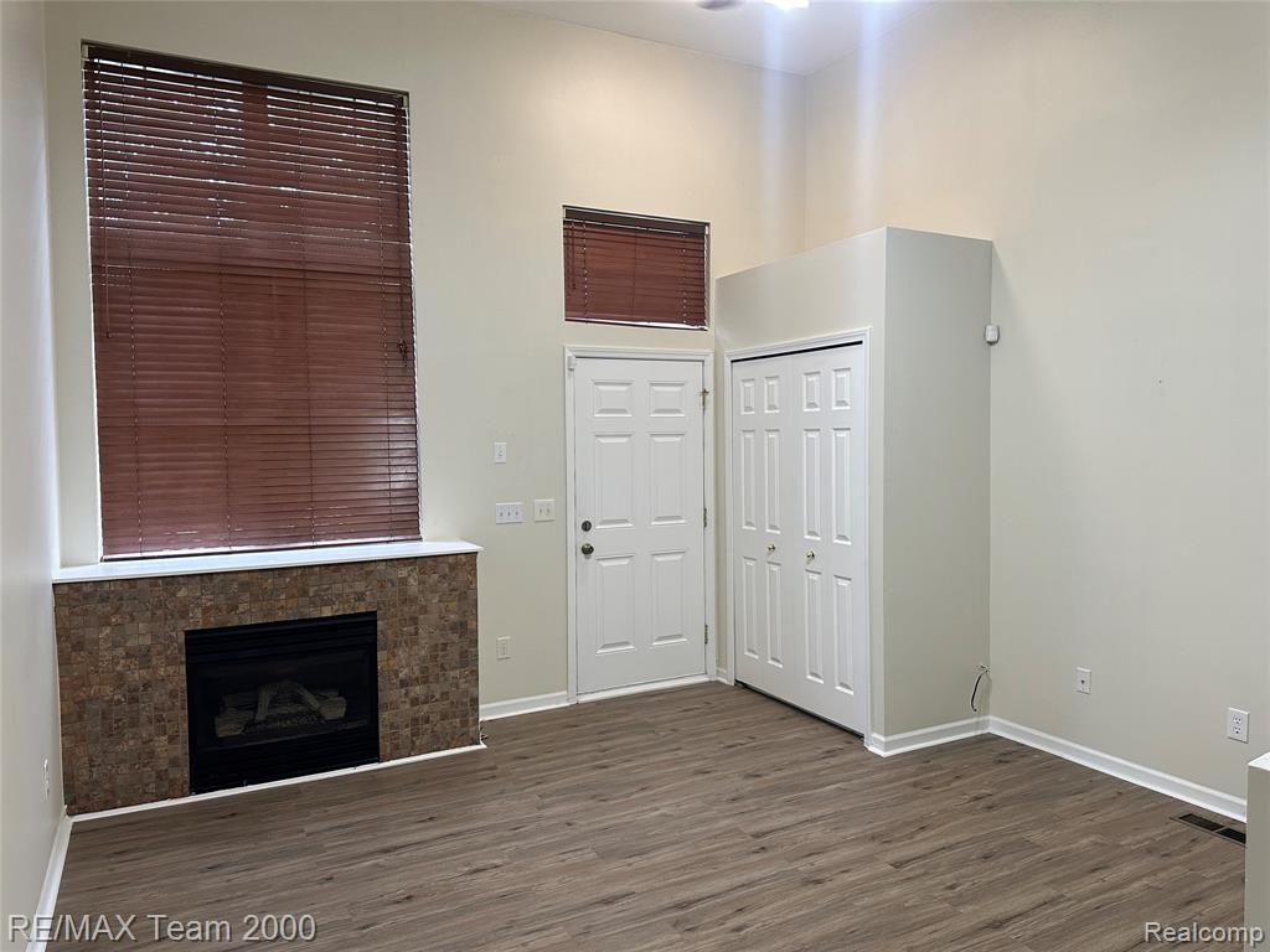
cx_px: 635
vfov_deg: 56.8
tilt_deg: -1.7
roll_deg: +1.0
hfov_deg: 71.6
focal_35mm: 24
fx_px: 881
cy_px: 476
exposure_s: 1/120
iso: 200
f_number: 1.78
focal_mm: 6.86
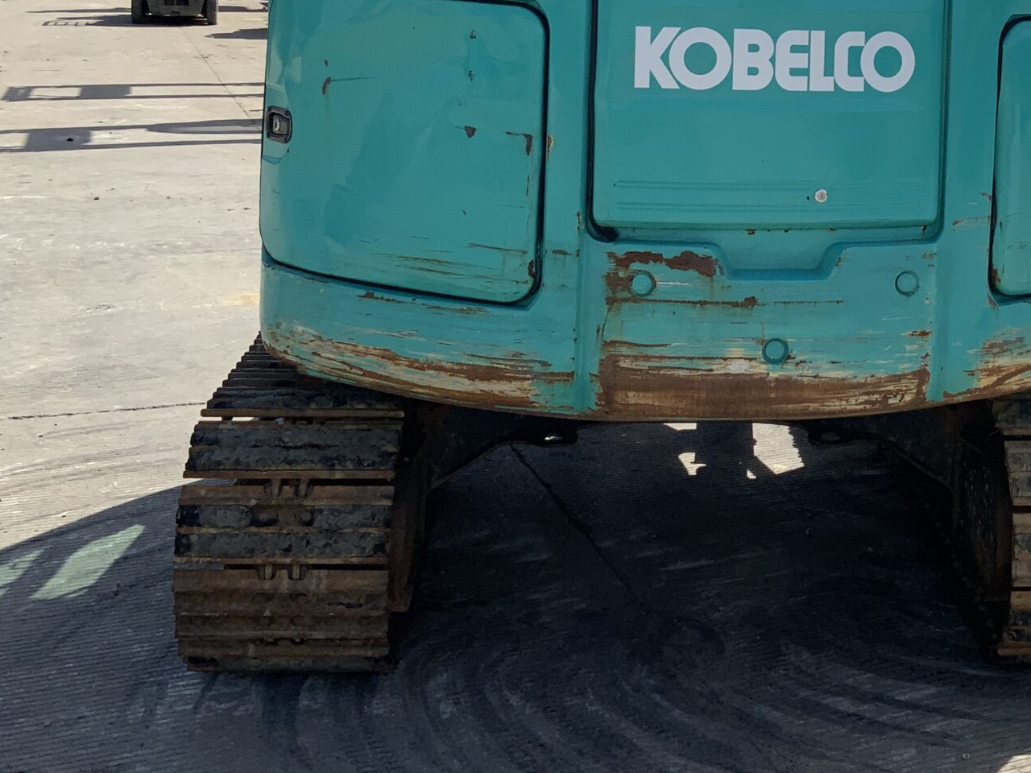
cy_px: 72
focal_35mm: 58
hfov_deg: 32.2
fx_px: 1727
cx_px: 847
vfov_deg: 24.5
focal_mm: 3
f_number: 1.8
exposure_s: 1/2058
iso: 16
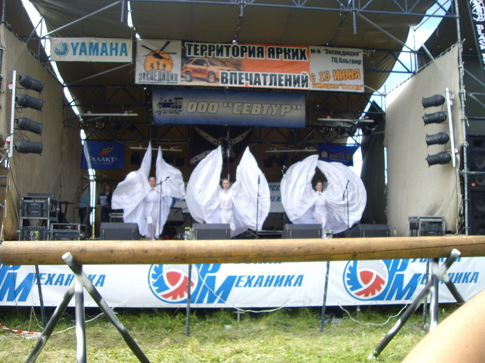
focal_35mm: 38
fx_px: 532
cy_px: 182
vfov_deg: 37.7
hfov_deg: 49.0
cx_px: 242
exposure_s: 1/200
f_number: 2.7
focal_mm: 6.2
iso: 50
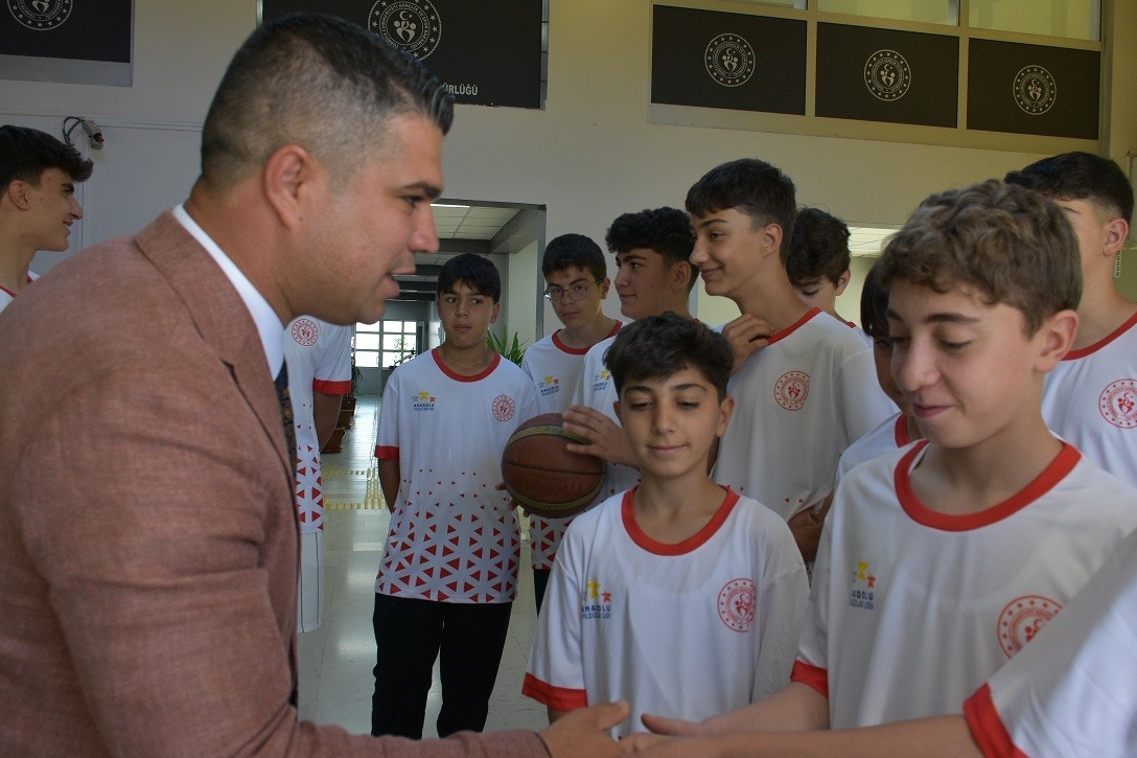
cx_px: 586
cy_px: 373
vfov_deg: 42.3
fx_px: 979
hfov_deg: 60.3
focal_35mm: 31
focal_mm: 20
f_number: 6.3
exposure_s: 1/160
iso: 800
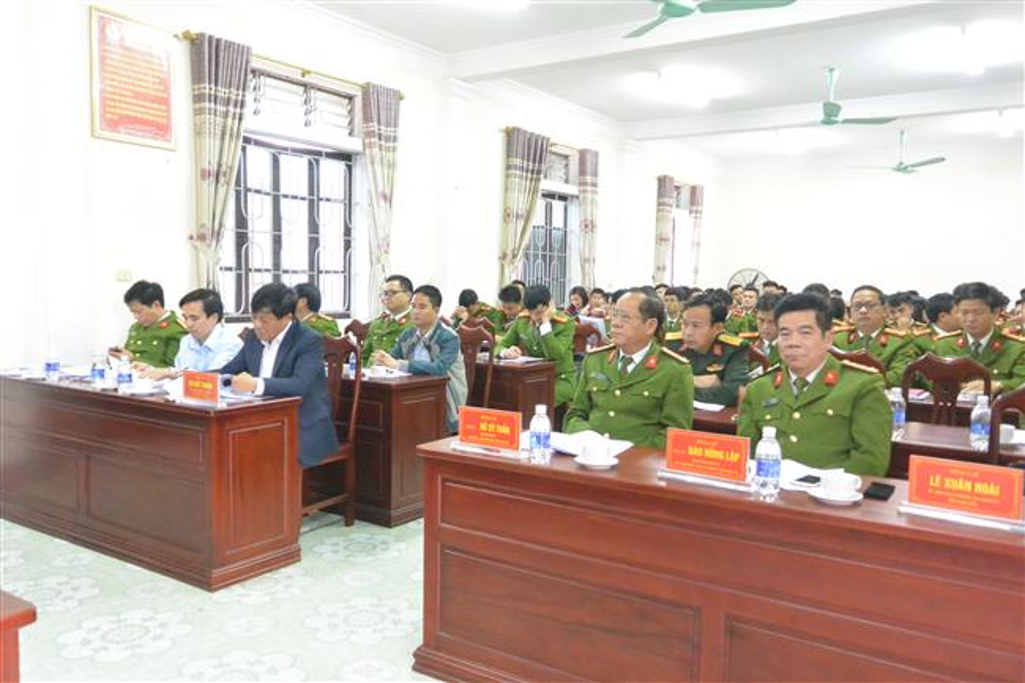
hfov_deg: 67.4
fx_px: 769
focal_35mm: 27
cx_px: 512
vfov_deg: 47.9
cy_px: 342
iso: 1800
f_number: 3.5
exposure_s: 1/30
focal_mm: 10
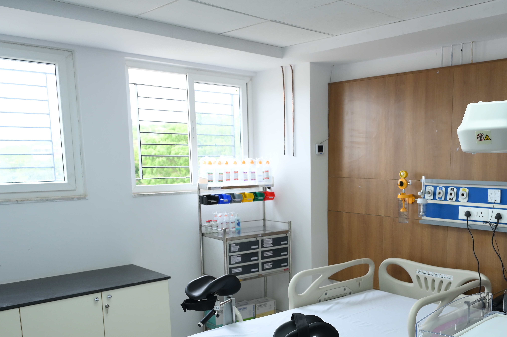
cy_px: 242
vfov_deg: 36.2
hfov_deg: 52.1
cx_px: 339
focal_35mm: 36
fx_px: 507
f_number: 5
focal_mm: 24
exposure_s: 1/160
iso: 640
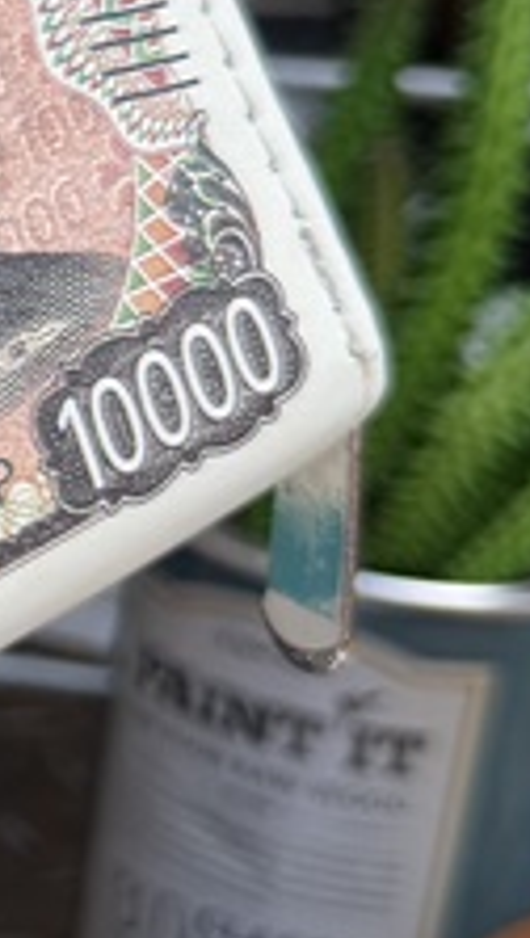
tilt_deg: -16.0
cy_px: 400
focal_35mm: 117
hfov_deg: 9.0
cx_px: -900
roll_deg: -2.8
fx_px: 2913
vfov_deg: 18.3
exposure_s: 1/1855
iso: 80
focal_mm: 6.76
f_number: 1.78
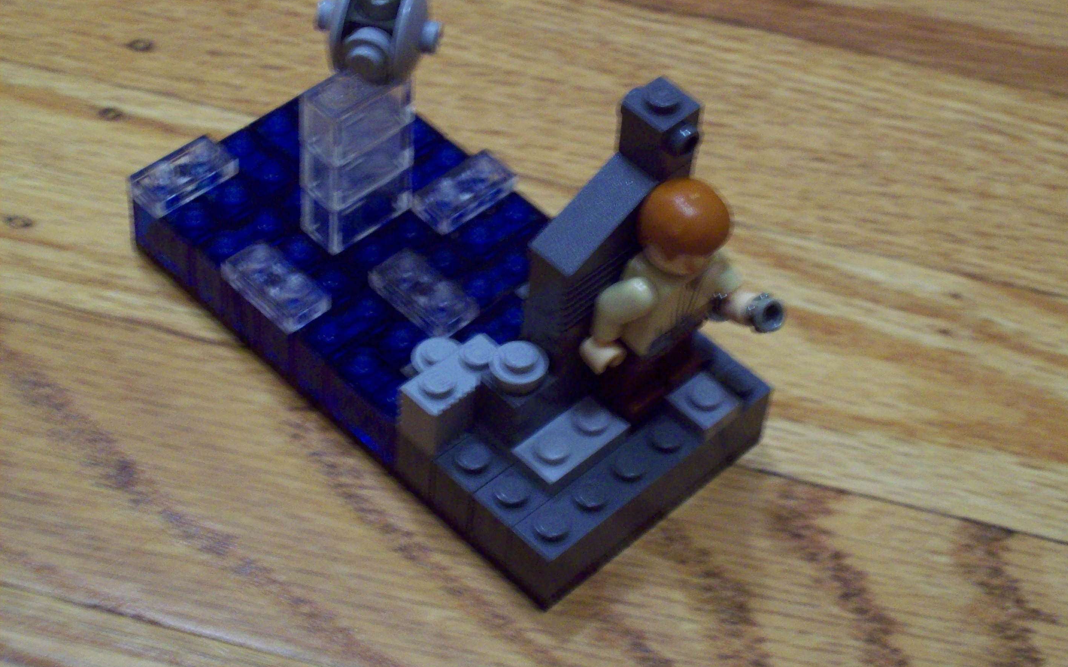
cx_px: 538
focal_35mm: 75
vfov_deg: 17.4
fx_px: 2183
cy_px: 310
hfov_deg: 27.5
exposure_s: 1/8
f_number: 3.8
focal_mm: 11.6
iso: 200
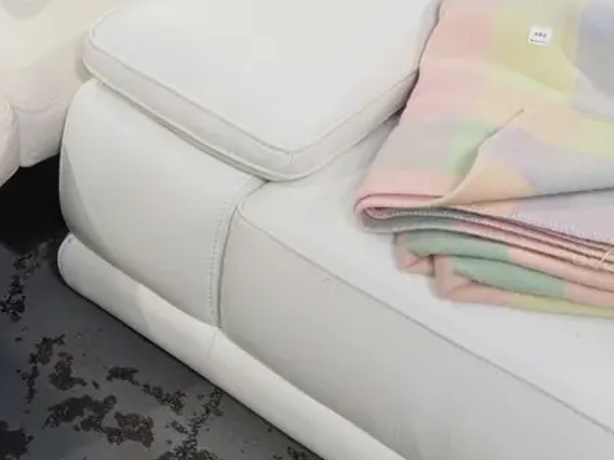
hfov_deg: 24.8
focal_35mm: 74
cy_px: 13
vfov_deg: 19.4
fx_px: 1312
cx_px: -31
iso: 2000
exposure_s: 1/80
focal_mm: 15
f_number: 5.6
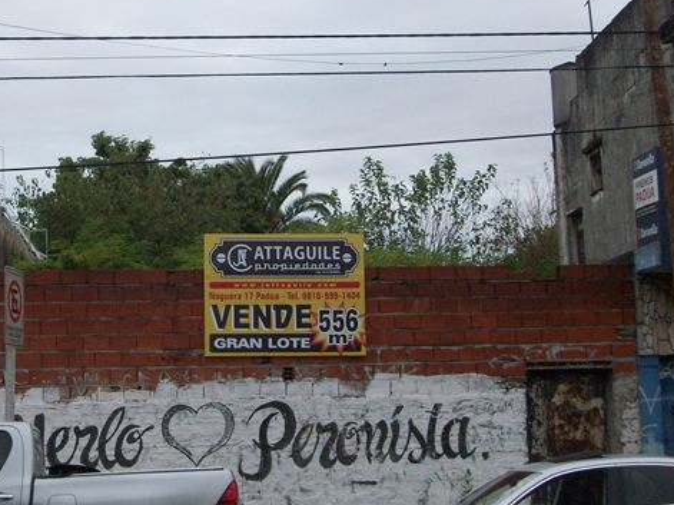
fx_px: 1402
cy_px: 209
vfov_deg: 20.4
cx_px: 223
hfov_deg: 26.9
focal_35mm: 72
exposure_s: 1/169
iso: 186
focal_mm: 8.8
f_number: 3.6
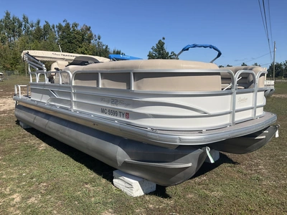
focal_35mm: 29
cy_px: 108
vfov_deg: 48.2
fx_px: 240
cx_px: 144
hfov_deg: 61.7
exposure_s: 1/2959
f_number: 1.8
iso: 25
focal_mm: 3
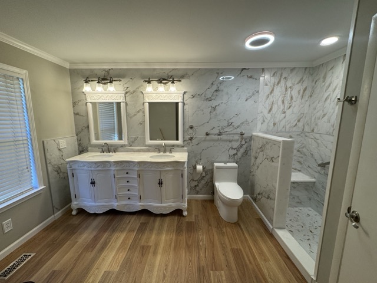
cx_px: 188
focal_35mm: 14
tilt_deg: -9.3
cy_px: 142
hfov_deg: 102.1
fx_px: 152
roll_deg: -0.7
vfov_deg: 85.7
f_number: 2.2
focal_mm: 2.22
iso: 125
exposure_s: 1/100
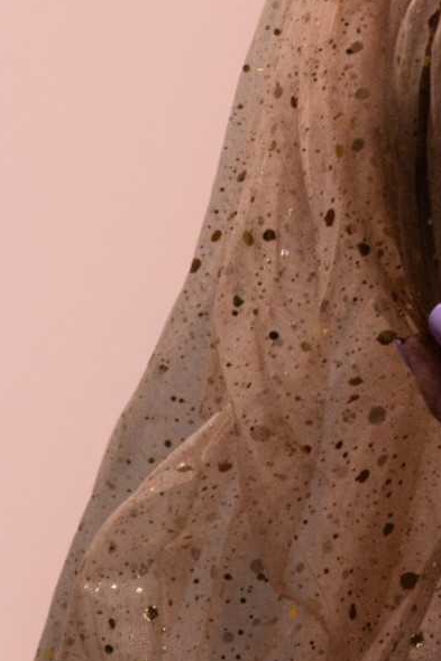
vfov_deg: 5.6
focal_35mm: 356
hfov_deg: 3.8
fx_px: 6545
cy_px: -851
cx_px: 1009
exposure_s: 1/200
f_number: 5
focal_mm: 70
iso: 320
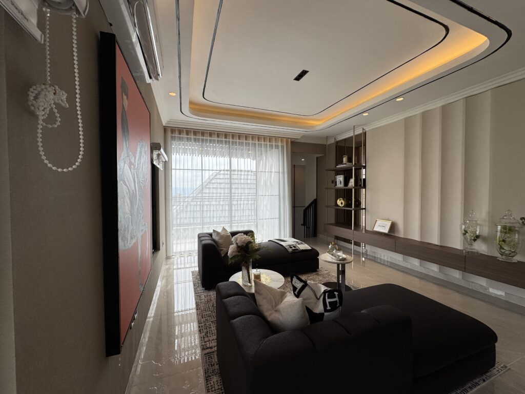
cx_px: 262
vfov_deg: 85.7
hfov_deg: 102.1
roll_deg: +0.4
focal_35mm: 14
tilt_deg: -1.0
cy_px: 197
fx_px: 212
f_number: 2.2
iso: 40
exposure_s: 1/512
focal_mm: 2.22
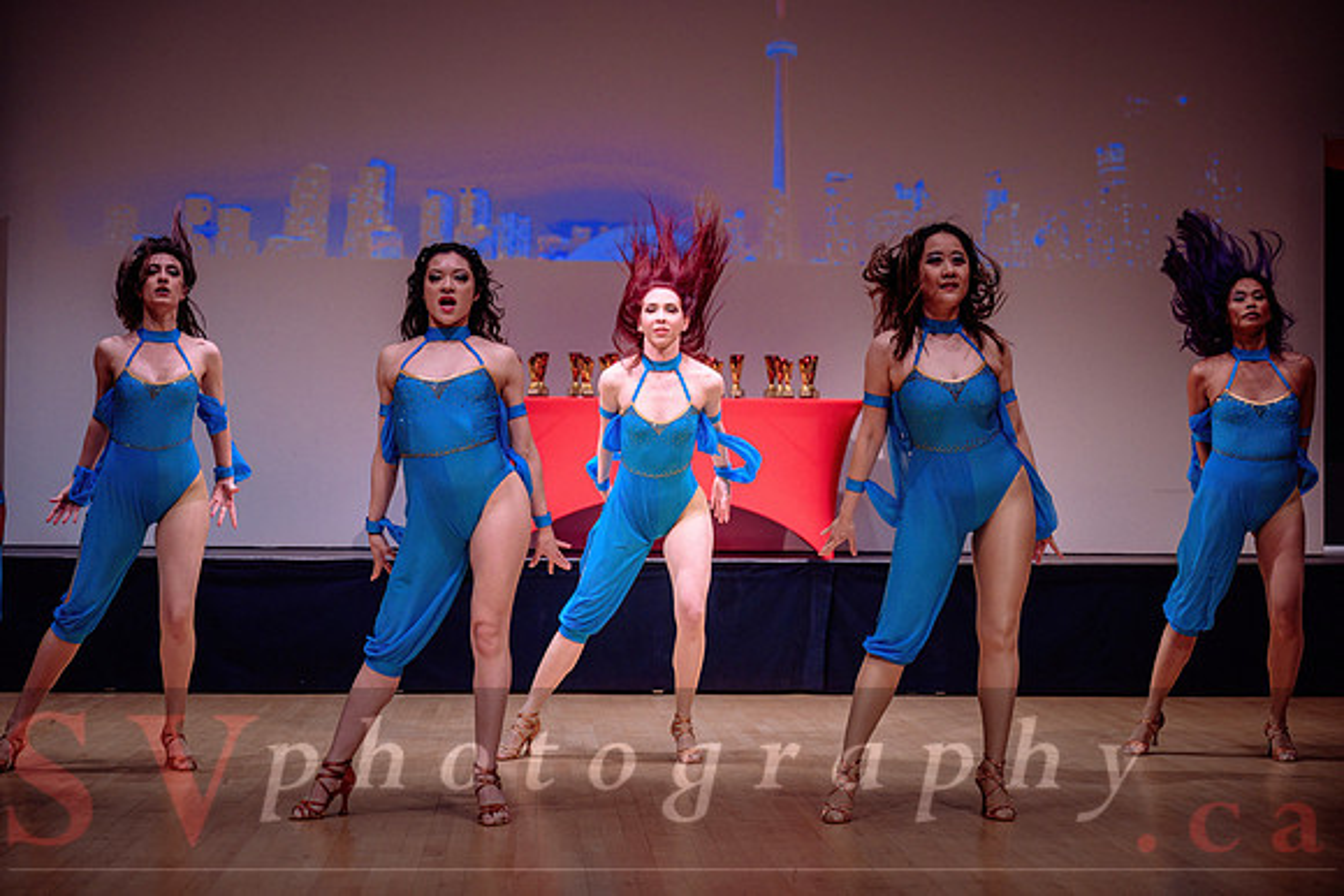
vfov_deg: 19.5
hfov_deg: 28.8
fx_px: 2614
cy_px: 448
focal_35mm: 70
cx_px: 672
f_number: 2.8
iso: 1600
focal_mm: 70
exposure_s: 1/500
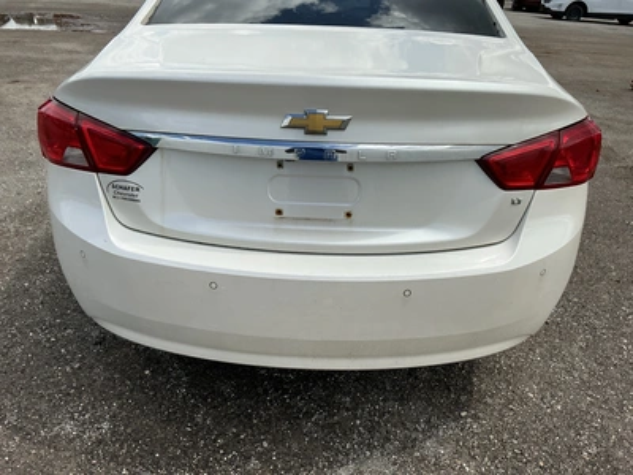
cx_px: 316
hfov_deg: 63.4
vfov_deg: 49.7
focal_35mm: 28
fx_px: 512
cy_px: 238
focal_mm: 3
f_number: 1.8
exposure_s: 1/1730
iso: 25
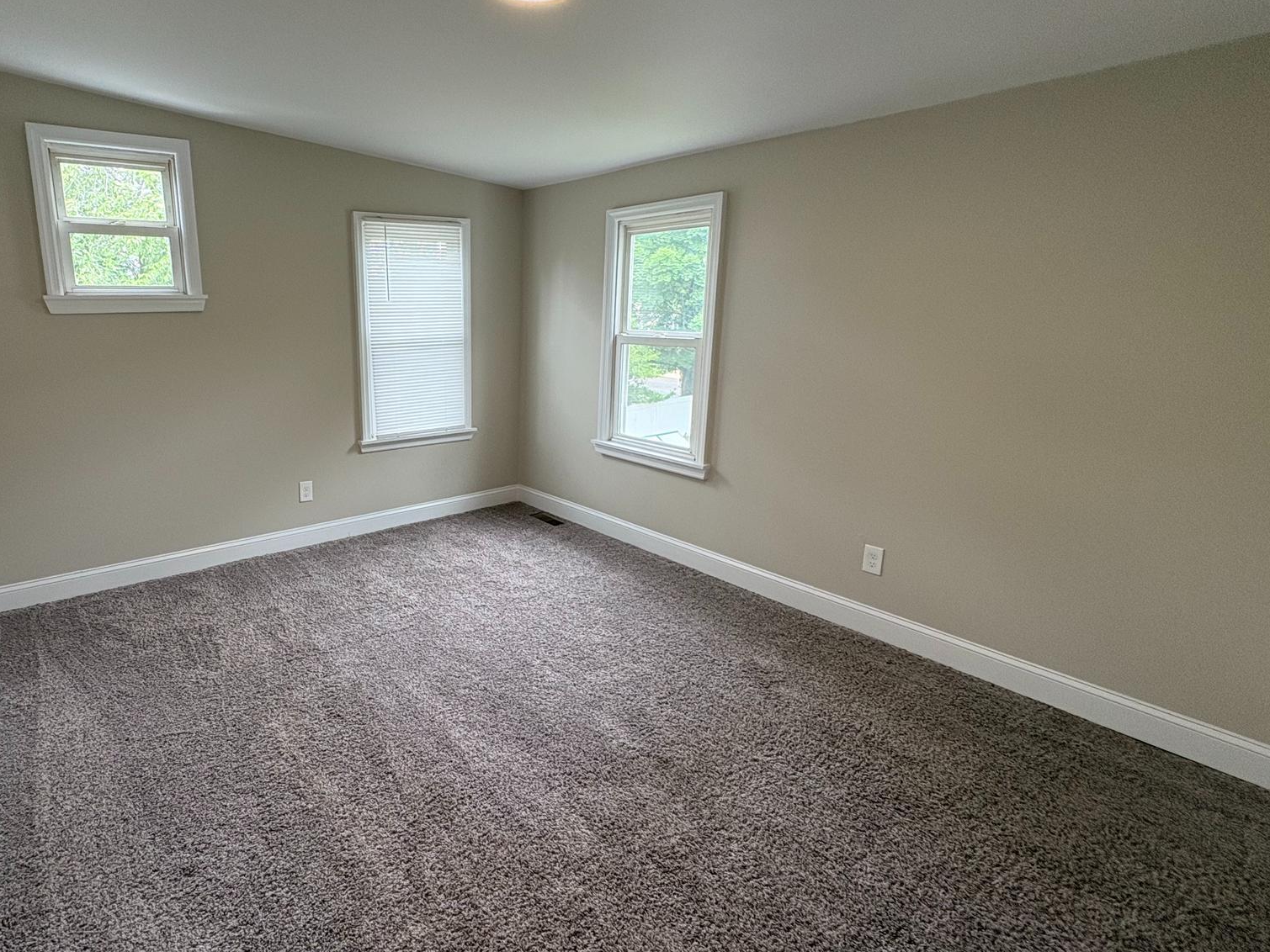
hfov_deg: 83.1
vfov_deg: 68.7
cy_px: 454
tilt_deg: -12.0
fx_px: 697
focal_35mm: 19
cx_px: 481
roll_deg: +2.3
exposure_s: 1/120
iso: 125
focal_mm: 2.22
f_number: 2.2
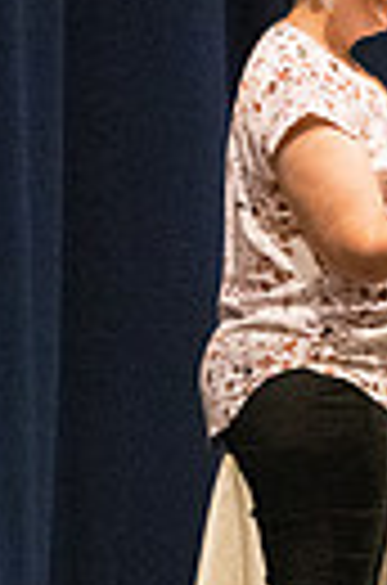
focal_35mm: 634
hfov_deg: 2.2
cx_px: 574
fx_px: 10277
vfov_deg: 3.3
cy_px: 297
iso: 8000
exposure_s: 1/250
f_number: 4.5
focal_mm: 122
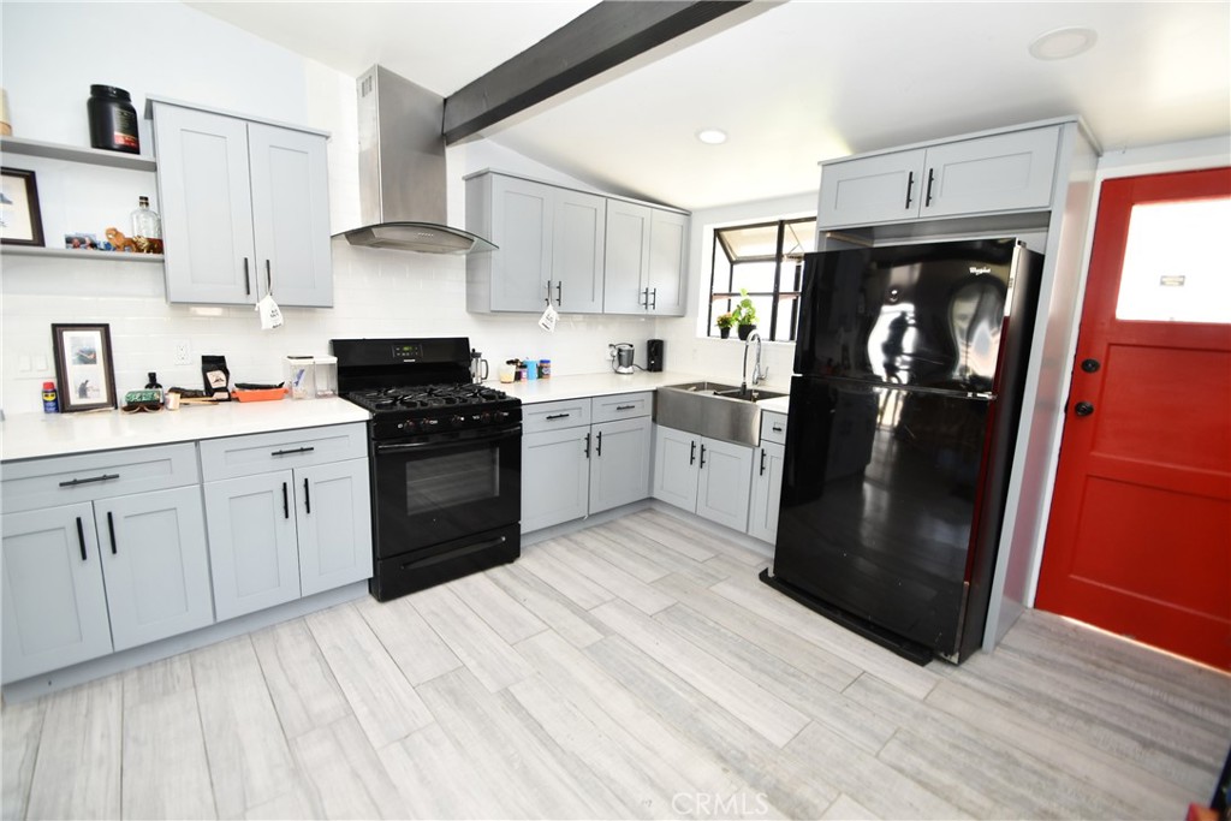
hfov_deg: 100.4
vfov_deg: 77.3
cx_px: 616
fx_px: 513
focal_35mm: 15
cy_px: 410
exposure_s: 1/60
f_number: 4
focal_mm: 10
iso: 400
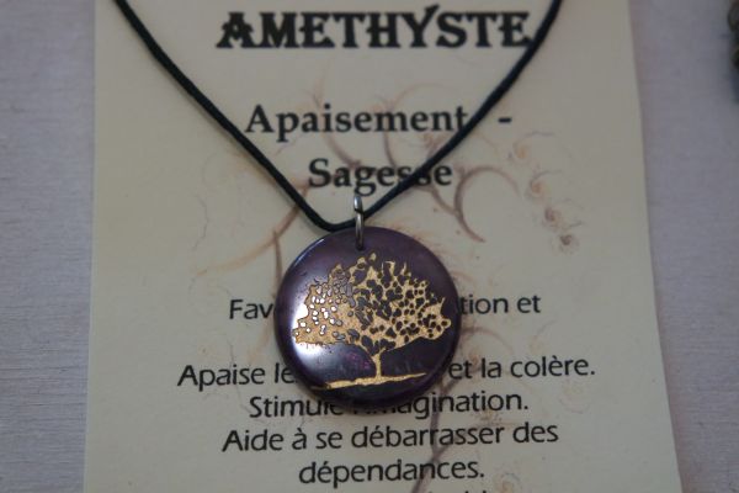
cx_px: 370
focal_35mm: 77
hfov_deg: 26.3
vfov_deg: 17.7
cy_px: 246
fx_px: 1581
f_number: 5.6
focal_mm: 50
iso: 3200
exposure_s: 1/60
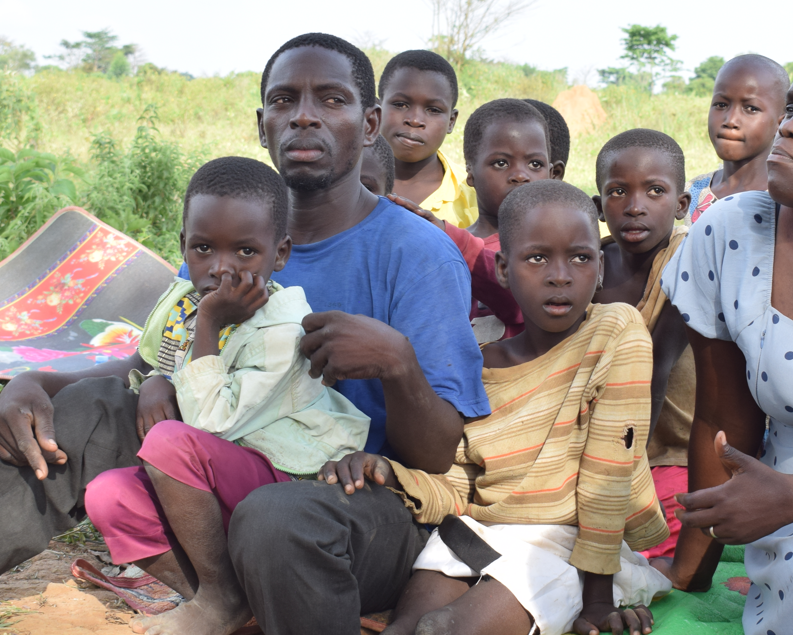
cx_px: 515
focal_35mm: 79
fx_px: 1854
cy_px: 287
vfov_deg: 19.4
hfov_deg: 24.0
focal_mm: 30
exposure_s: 1/200
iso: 200
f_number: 6.3
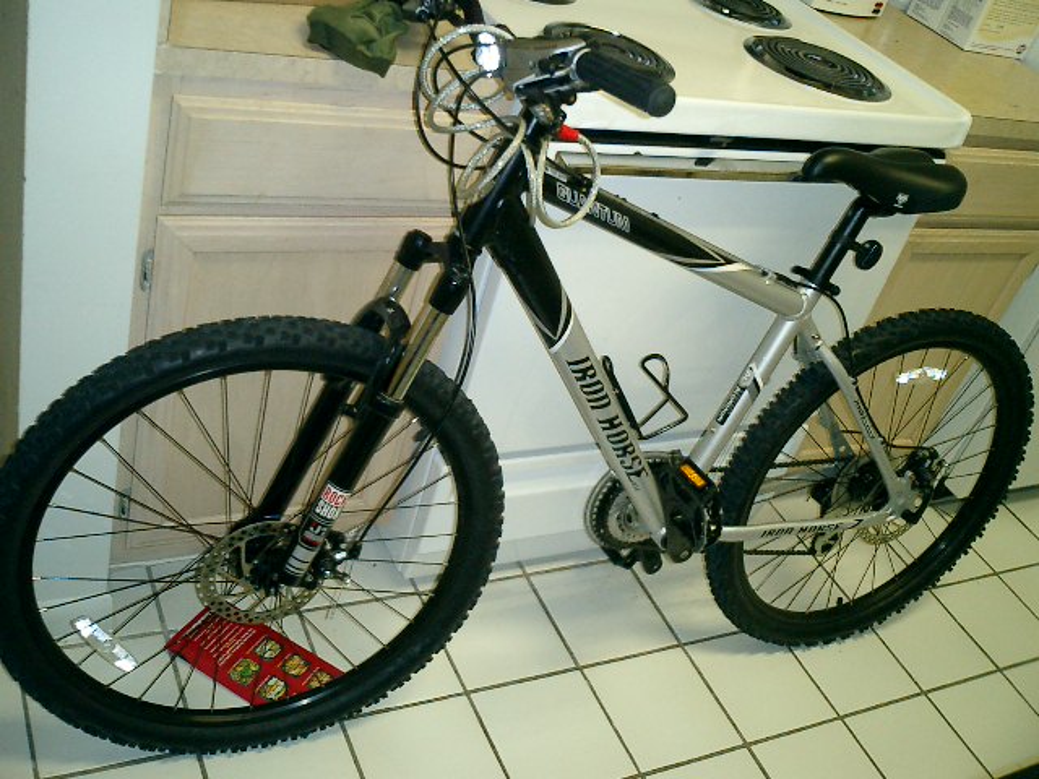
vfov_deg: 39.7
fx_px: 1081
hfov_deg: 51.4
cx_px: 520
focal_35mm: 36
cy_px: 390
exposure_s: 1/30
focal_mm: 7.5
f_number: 3.2
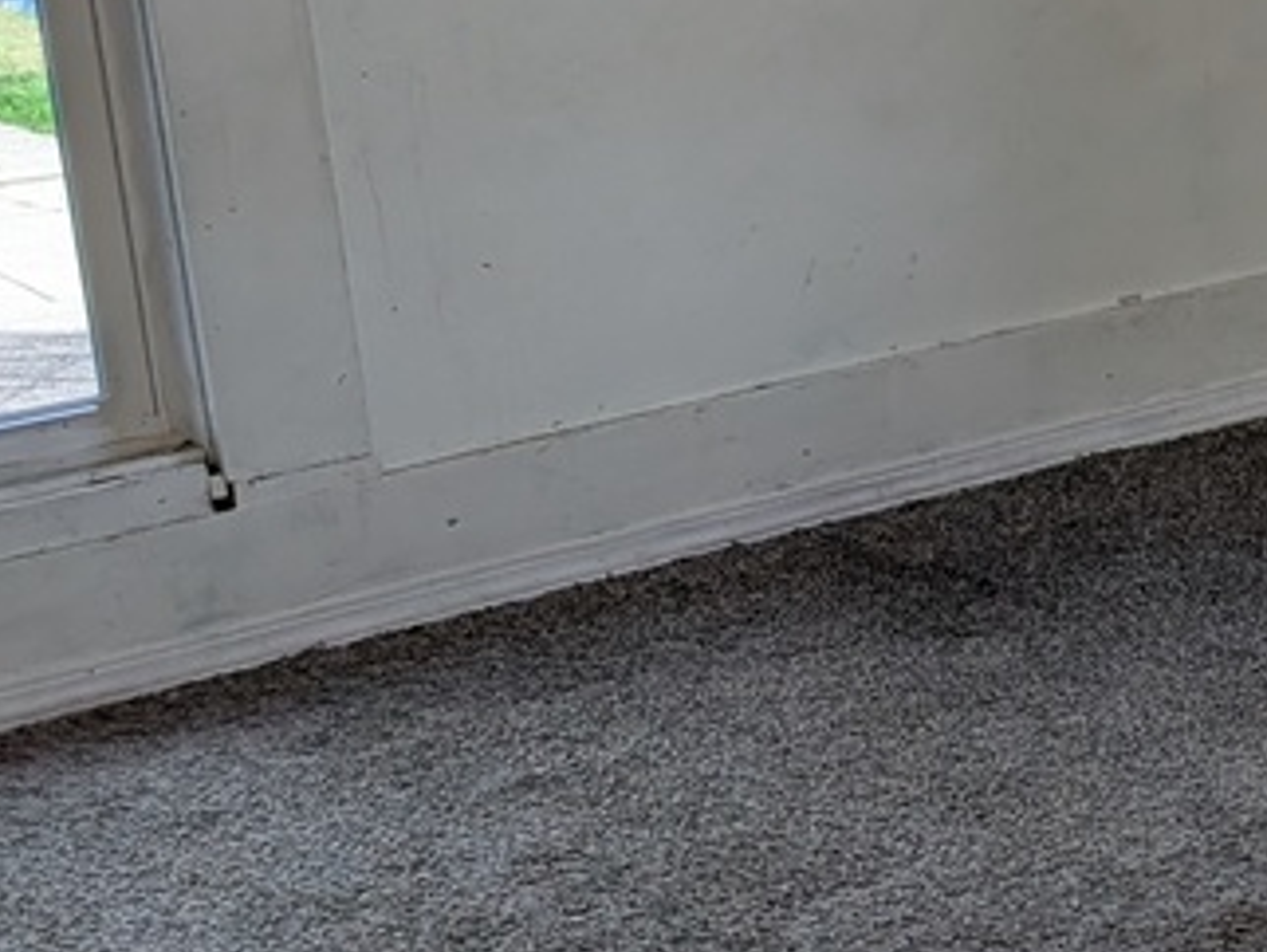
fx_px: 3919
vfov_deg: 13.8
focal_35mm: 107
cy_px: 327
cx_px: 2790
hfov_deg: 14.2
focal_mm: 6.9
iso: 19
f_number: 1.68
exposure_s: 1/199
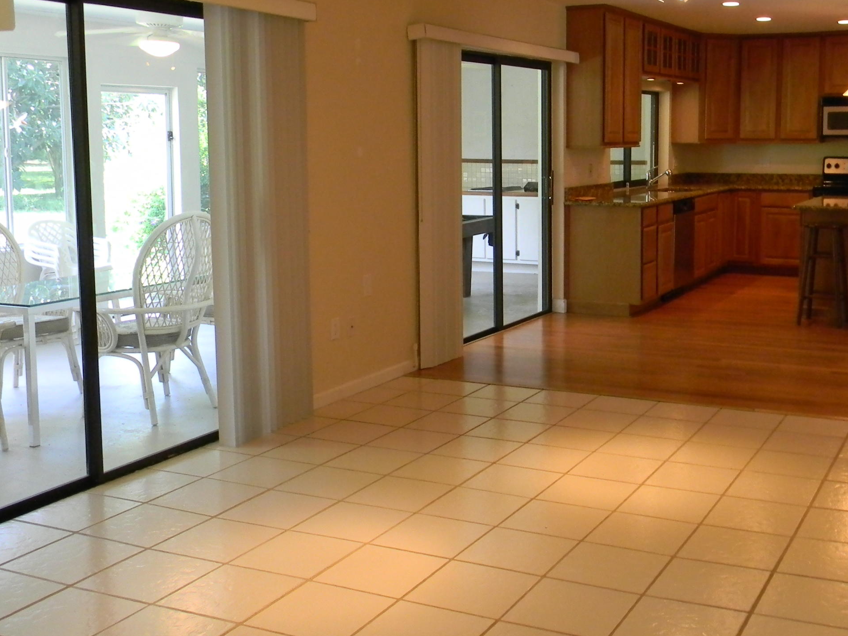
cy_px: 239
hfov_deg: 42.5
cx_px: 544
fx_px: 1078
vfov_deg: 32.7
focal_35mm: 44
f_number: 3.5
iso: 305
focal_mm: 5
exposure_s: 1/30
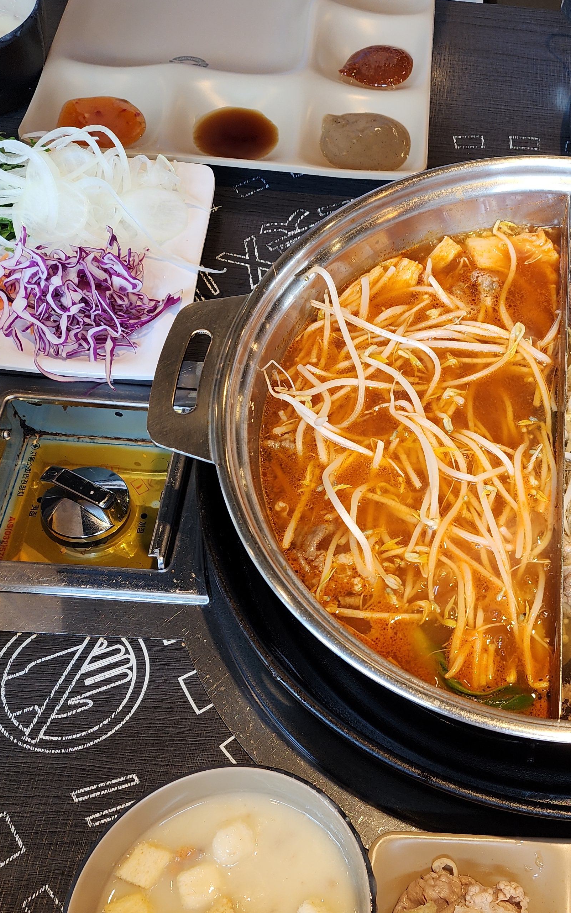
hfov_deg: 32.5
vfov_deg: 51.4
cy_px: 513
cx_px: 473
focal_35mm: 38
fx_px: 946
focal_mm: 6.4
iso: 80
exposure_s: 1/120
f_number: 1.8
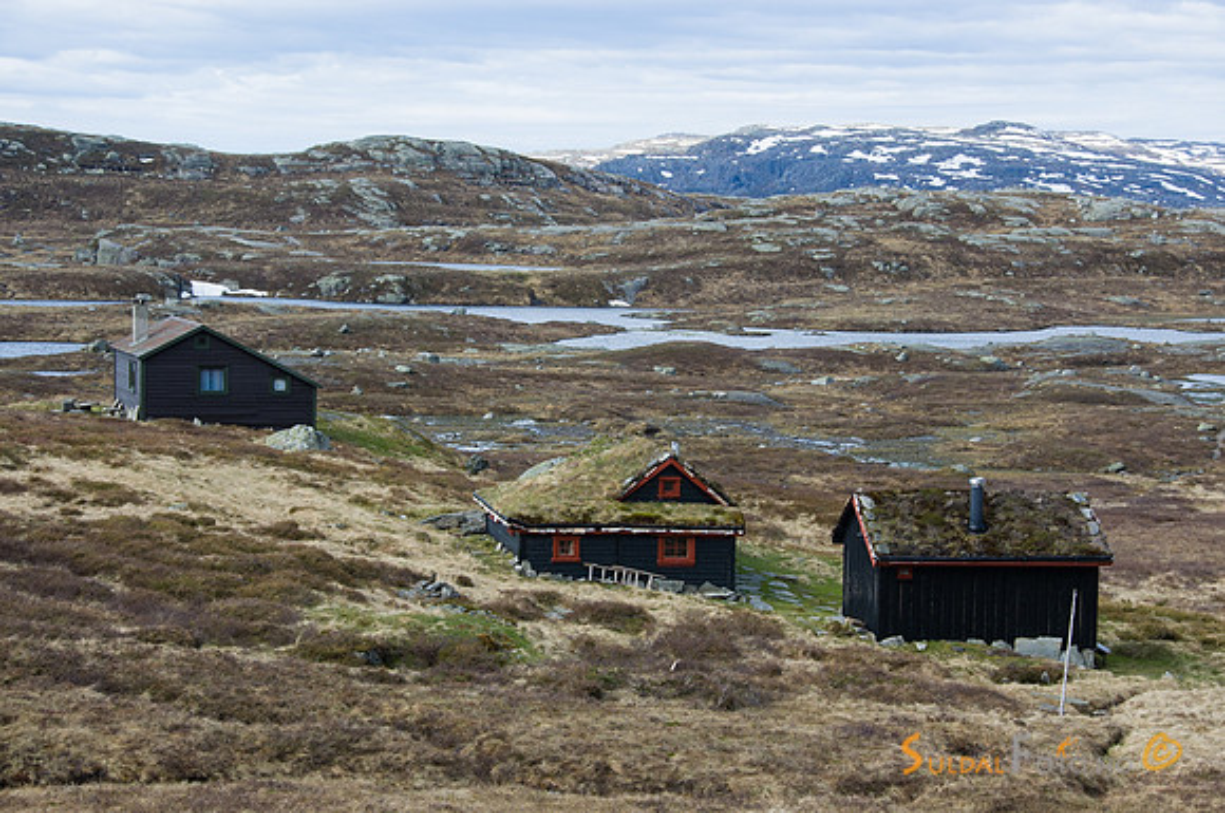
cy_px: 406
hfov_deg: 25.7
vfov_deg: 17.2
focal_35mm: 79
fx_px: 2684
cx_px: 612
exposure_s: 1/320
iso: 200
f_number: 8
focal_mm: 52
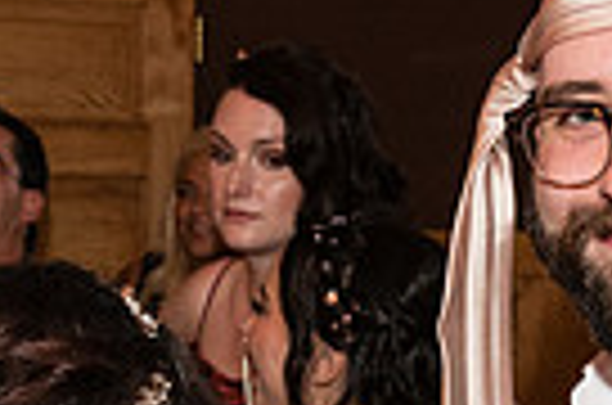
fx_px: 2866
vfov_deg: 7.9
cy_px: 583
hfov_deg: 12.1
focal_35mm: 169
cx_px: 492
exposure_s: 1/60
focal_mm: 38
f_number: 8
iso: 1250
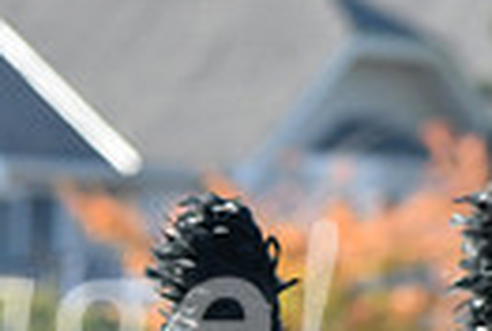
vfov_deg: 1.0
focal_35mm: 1326
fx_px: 18163
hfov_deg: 1.5
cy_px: 709
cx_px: -507
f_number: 5.6
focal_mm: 200
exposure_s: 1/400
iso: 250
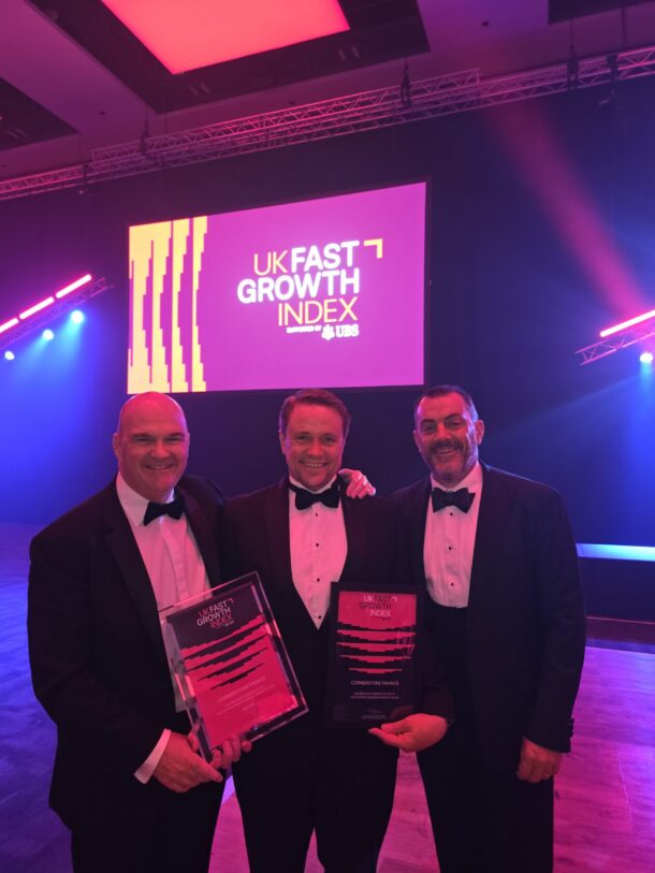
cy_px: 436
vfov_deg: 73.9
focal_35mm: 23
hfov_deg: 58.9
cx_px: 328
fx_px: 580
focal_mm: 6.3
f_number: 1.7
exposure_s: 1/12
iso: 640
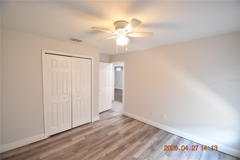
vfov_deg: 77.3
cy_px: 80
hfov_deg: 100.4
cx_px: 120
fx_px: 100
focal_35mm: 15
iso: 800
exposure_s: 1/20
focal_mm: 10
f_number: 3.5
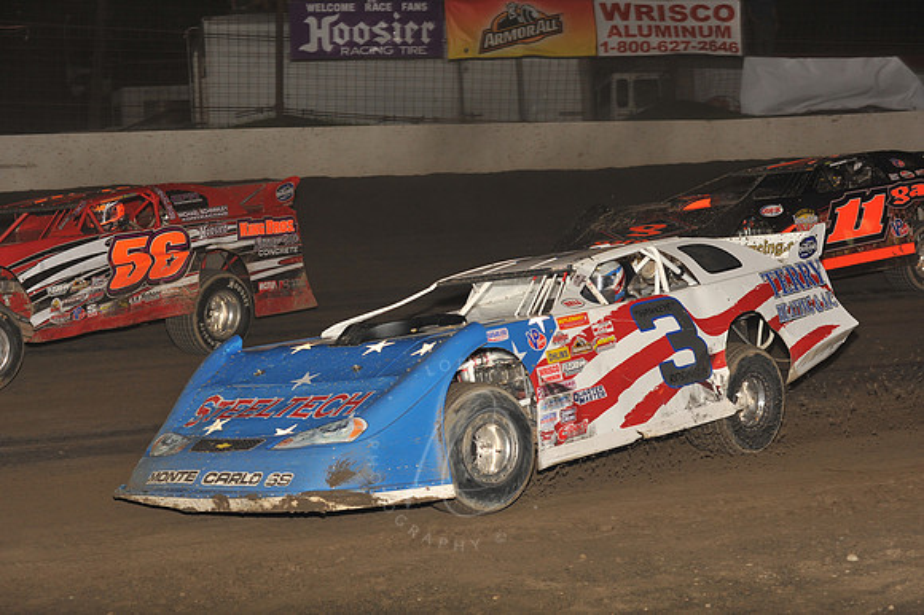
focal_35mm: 80
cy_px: 308
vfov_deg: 17.0
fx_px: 2052
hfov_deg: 25.4
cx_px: 462
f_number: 6.3
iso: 800
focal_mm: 80
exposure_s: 1/320
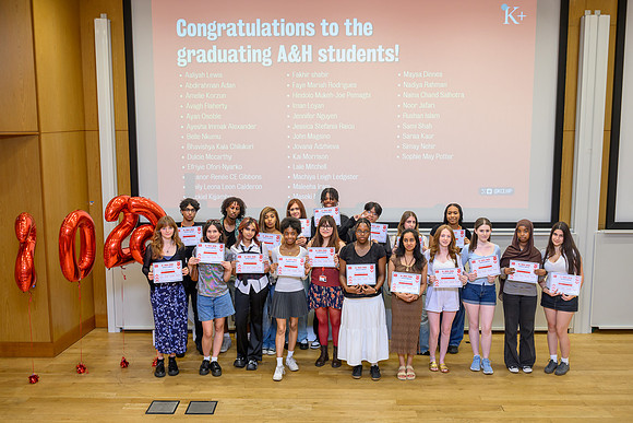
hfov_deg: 51.4
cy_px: 212
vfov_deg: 35.6
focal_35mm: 37
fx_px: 658
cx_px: 316
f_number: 2.8
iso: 1600
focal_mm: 37
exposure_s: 1/200
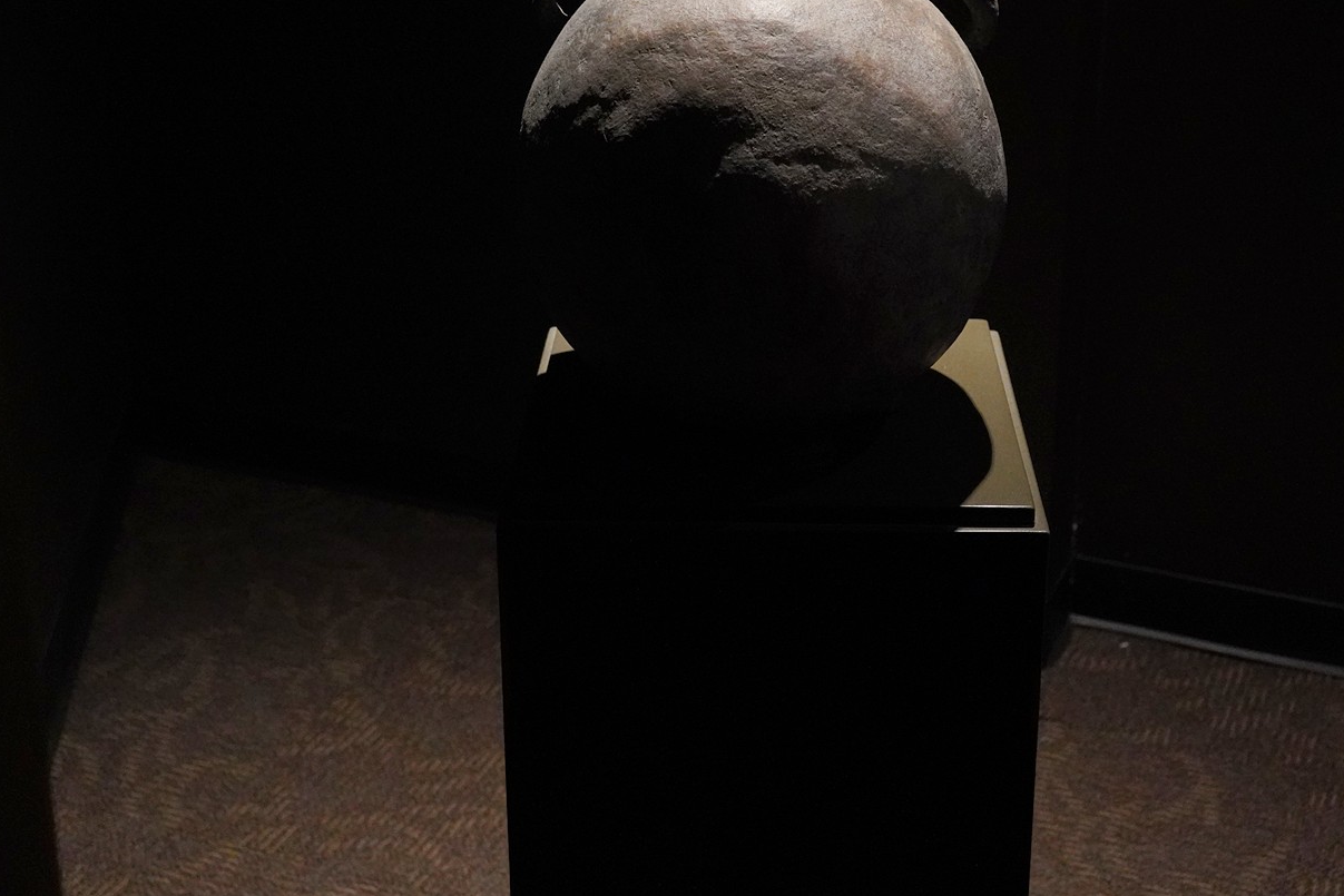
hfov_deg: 34.4
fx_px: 2165
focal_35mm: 58
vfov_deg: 23.2
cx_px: 746
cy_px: 253
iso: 6400
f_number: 5
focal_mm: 35
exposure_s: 1/100
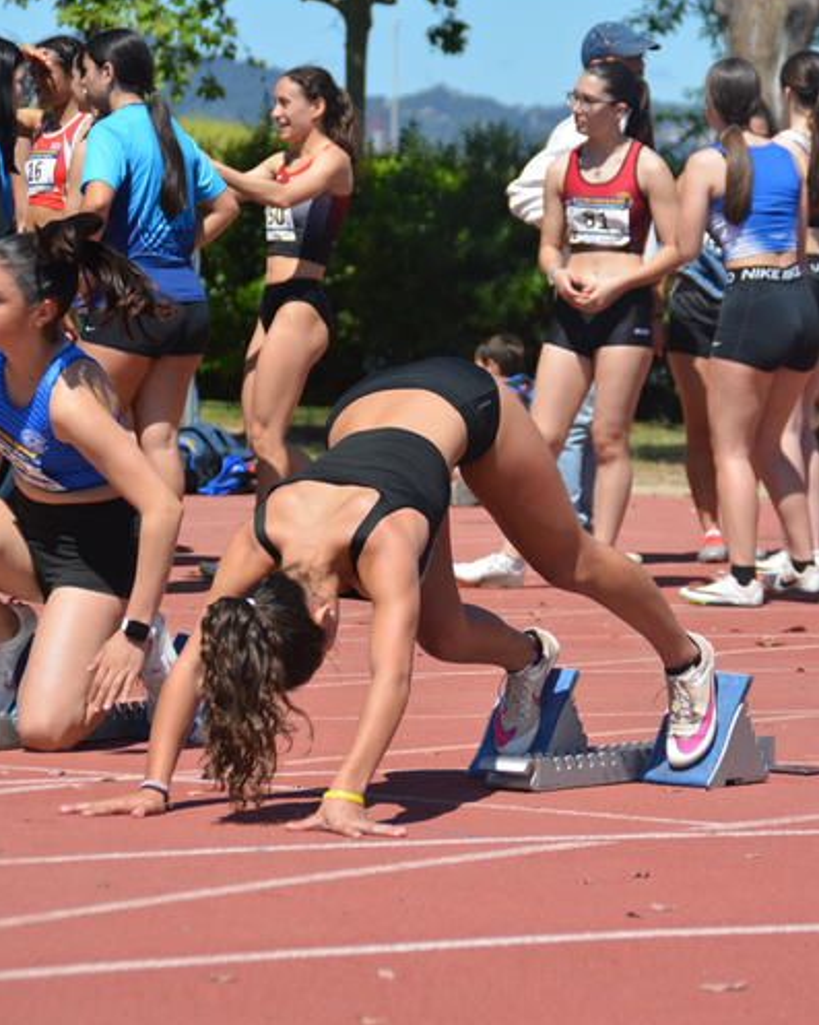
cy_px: 497
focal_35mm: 204
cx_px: 408
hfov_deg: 7.6
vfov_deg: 9.5
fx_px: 6187
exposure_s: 1/1600
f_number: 7.1
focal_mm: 120
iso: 400
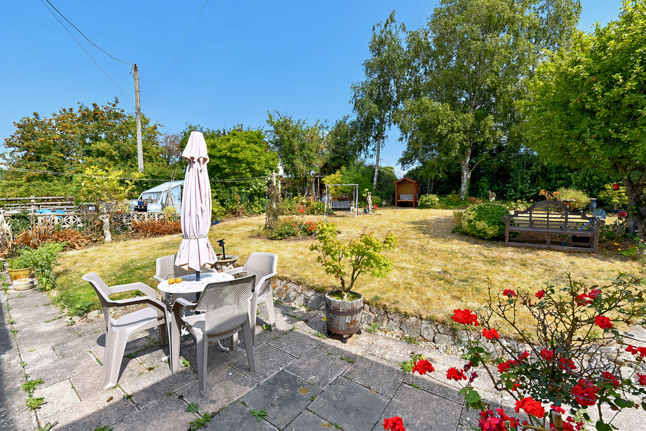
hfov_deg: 104.2
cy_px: 216
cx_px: 323
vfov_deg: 81.2
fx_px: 251
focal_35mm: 14
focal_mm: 14
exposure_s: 1/500
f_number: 11
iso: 250
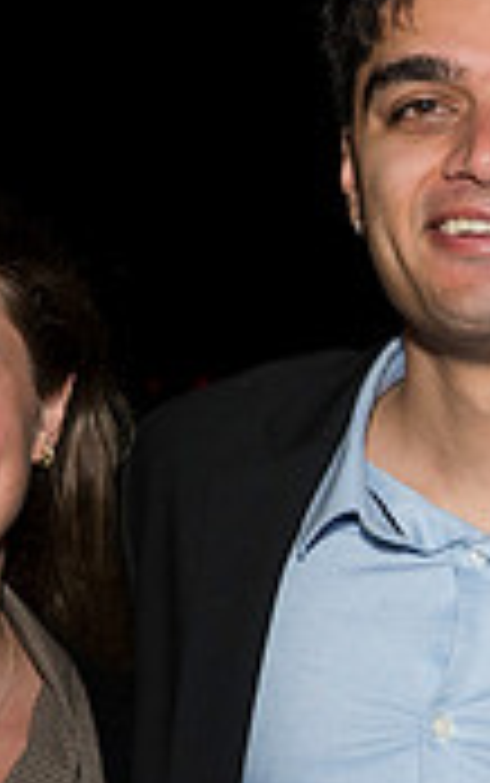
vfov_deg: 14.6
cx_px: 503
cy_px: 511
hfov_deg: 9.1
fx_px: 3050
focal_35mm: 143
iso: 1250
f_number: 5.6
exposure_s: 1/125
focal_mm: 42
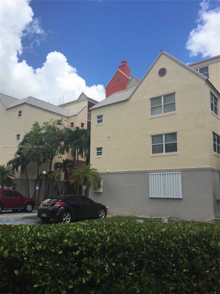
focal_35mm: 29
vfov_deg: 61.7
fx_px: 246
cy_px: 147
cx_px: 110
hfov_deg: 48.2
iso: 32
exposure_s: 1/2475
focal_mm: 4.15
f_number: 2.2
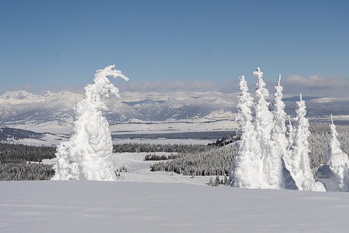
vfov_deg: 16.1
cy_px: 129
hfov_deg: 23.9
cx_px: 212
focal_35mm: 85
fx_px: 825
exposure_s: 1/1250
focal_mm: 70
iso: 100
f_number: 7.1
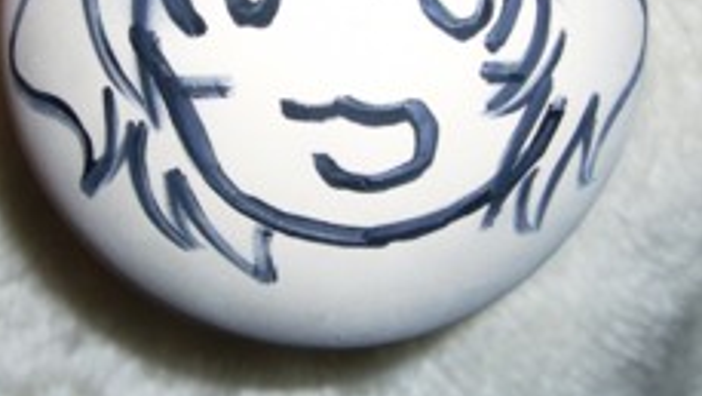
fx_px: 1397
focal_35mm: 75
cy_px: 58
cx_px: 319
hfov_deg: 28.2
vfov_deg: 16.0
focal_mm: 5.8
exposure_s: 1/60
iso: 80
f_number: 2.8
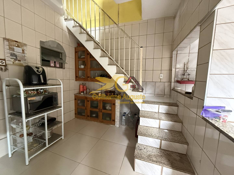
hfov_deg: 102.1
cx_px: 117
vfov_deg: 85.7
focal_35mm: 14
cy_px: 88
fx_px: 95
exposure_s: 1/60
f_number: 2.2
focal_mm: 2.22
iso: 1000
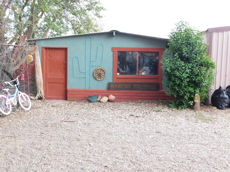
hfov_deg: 46.8
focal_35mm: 40
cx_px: 115
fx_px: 266
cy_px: 86
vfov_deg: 36.0
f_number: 3.6
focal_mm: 7.1
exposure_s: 1/250
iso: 320
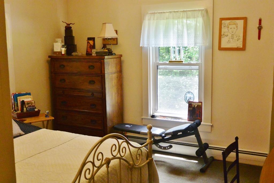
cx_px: 137
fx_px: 304
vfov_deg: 33.4
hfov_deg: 48.5
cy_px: 92
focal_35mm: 40
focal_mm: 15.1
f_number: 4.2
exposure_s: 1/100
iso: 400
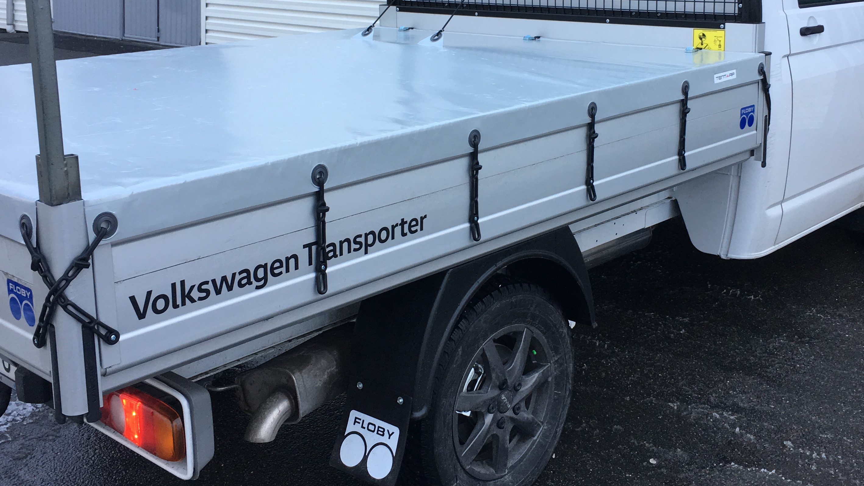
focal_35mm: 45
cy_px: 144
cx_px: 464
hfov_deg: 45.4
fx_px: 1031
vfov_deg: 26.3
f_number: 2.2
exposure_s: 1/100
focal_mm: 4.15
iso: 40
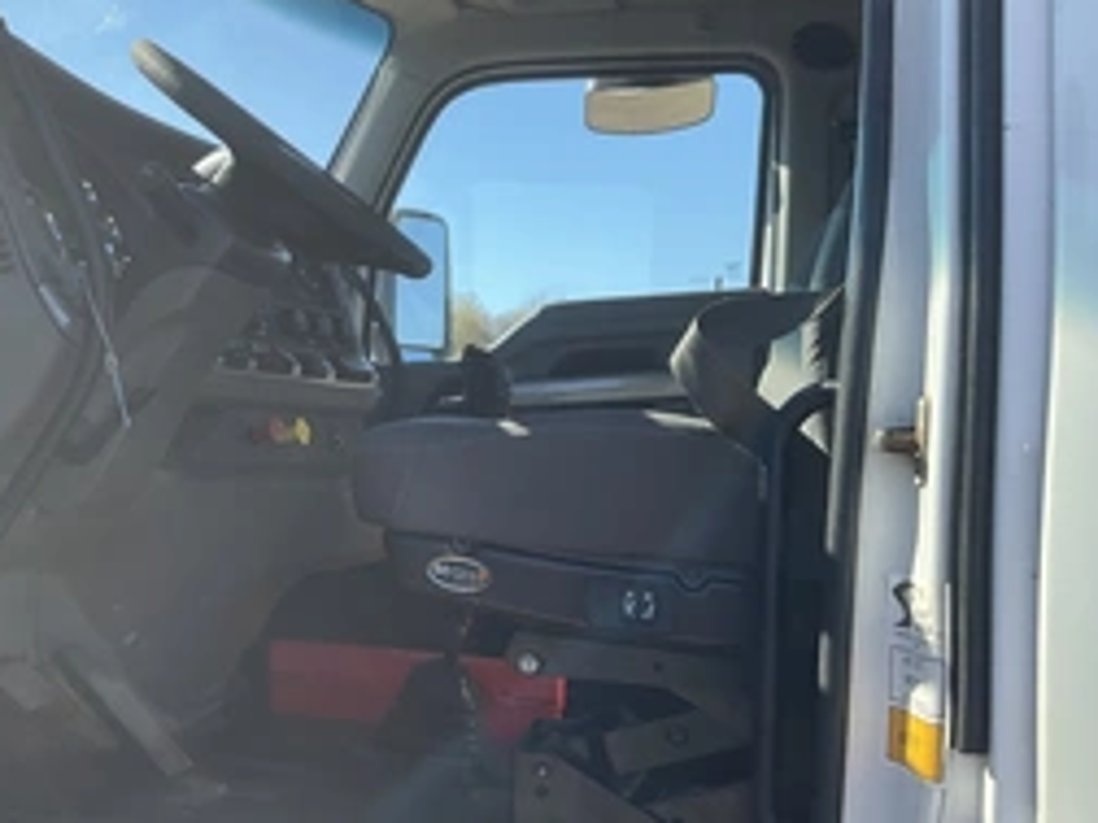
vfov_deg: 31.5
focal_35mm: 46
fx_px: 1459
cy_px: 361
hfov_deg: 39.9
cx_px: 253
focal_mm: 3
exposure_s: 1/551
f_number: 1.8
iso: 25
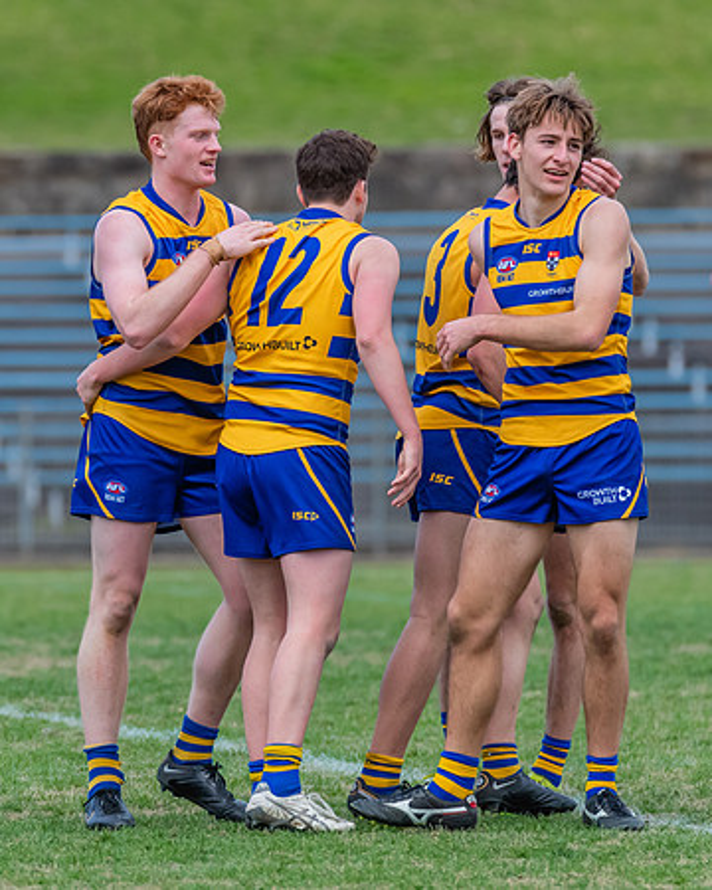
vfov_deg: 2.6
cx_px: 251
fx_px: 19369
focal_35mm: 735
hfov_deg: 2.1
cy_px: 337
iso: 1250
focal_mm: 420
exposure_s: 1/1600
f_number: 6
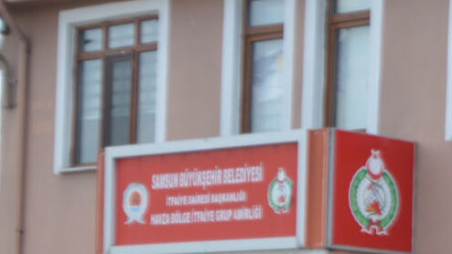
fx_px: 2146
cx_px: 746
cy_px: 593
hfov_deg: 11.4
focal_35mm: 179
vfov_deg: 6.5
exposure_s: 1/200
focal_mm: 22
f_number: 7.1
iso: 100
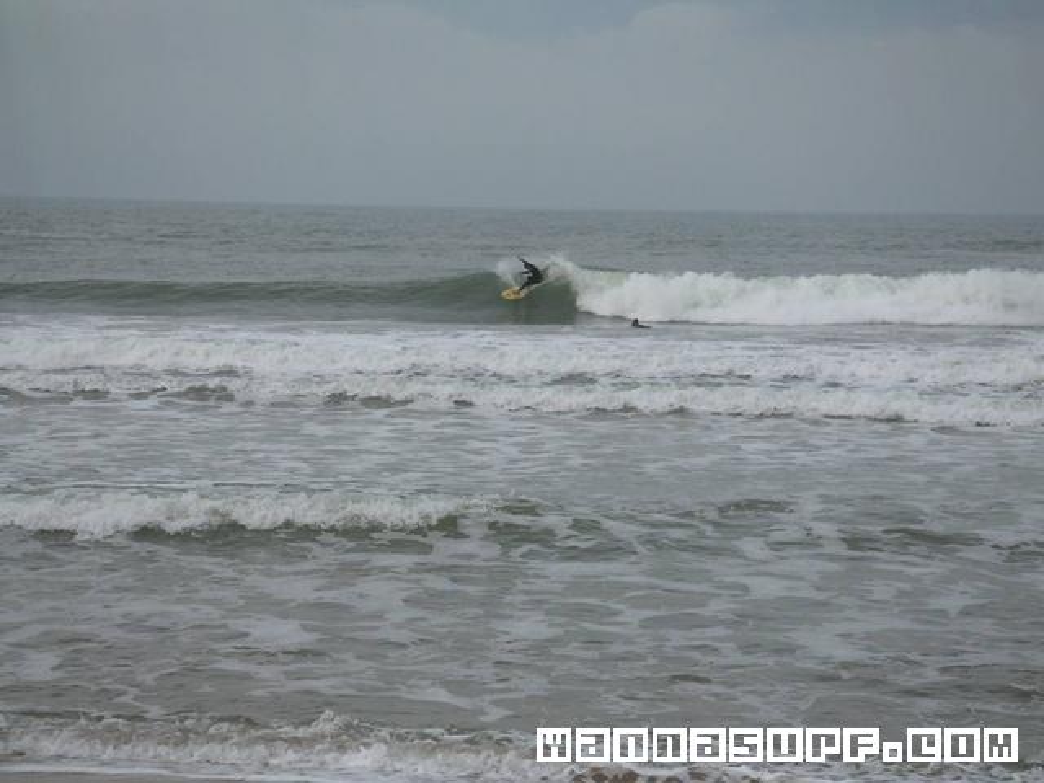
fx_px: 3348
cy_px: 392
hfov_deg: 17.7
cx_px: 522
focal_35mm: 111
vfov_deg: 13.3
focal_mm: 17.1
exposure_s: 1/750
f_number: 3.6
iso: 50
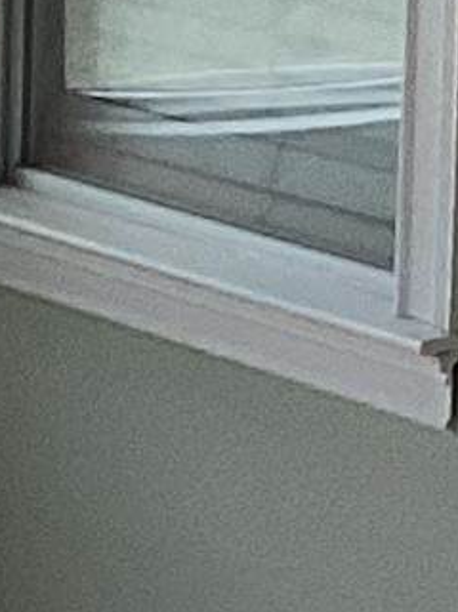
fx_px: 5250
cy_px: -454
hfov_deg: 4.7
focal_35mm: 297
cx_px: -1093
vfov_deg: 6.5
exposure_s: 1/50
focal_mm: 3.3
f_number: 2.4
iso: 64
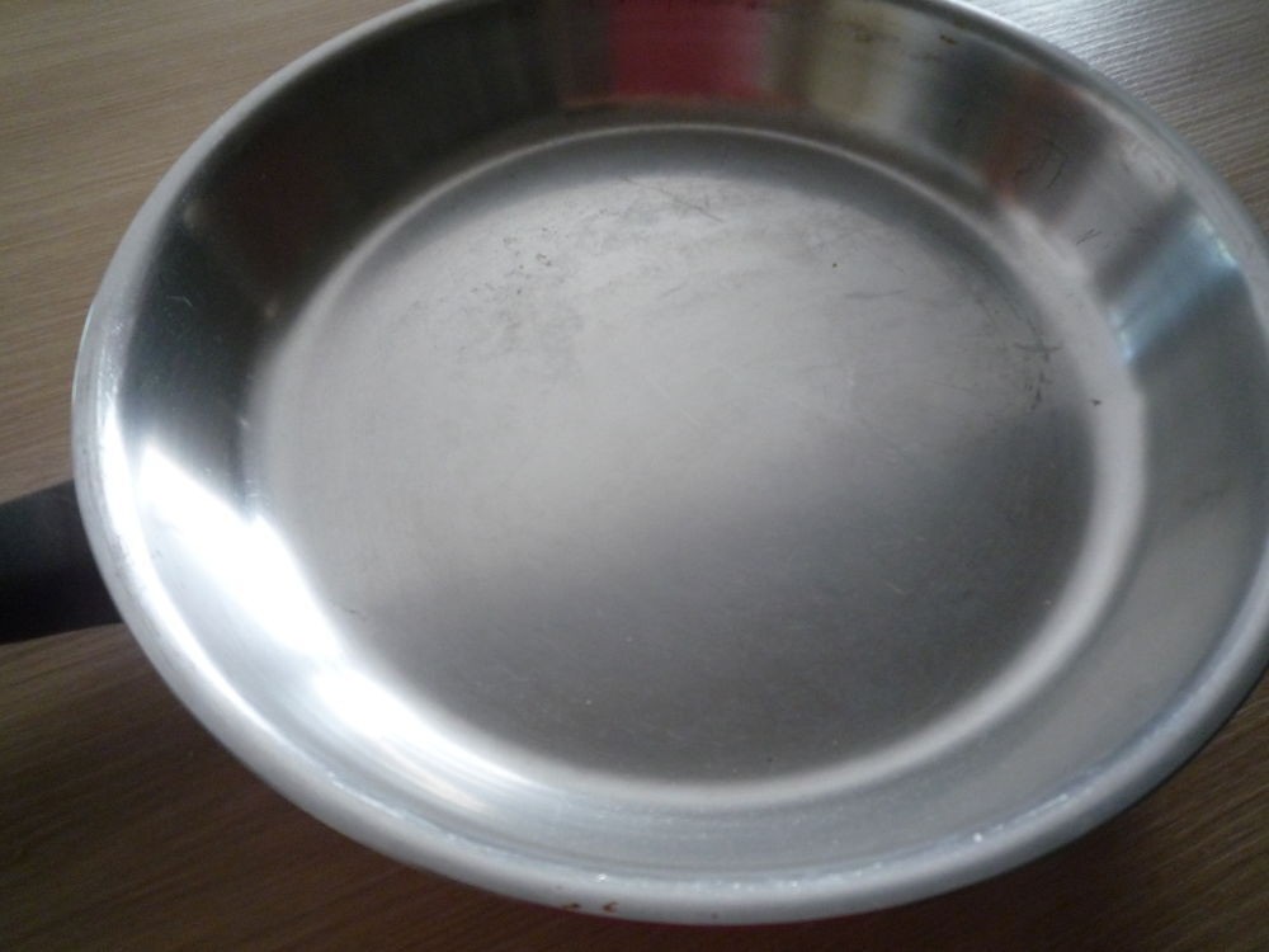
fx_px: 916
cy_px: 476
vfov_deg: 54.9
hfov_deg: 69.4
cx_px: 634
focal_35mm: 25
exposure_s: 1/30
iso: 320
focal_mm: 4.4
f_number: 2.8
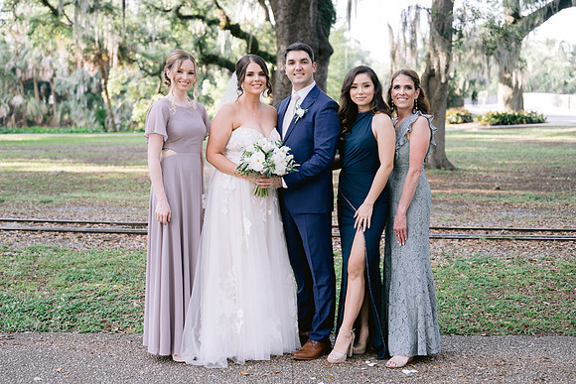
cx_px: 265
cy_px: 192
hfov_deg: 36.8
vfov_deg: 25.0
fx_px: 865
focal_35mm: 54
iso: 400
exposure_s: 1/320
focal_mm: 50
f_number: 2.8
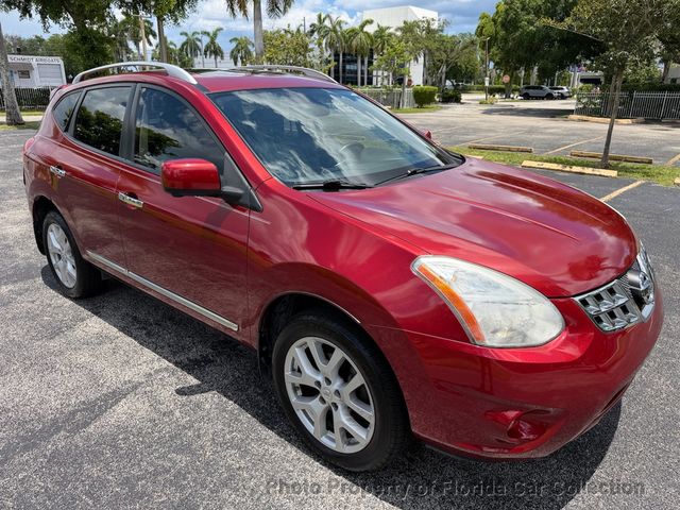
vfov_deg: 56.8
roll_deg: +0.0
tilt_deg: -20.2
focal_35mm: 24
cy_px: 255
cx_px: 340
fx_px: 471
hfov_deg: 71.6
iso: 80
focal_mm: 6.76
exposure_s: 1/3279
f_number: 1.78
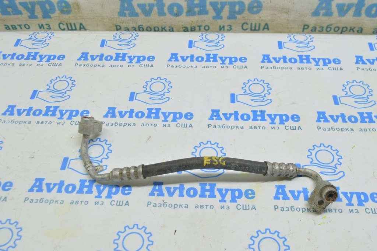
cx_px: 188
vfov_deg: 35.4
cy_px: 126
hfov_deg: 51.3
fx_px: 392
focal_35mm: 38
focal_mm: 25
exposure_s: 1/20
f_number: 5.6
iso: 400
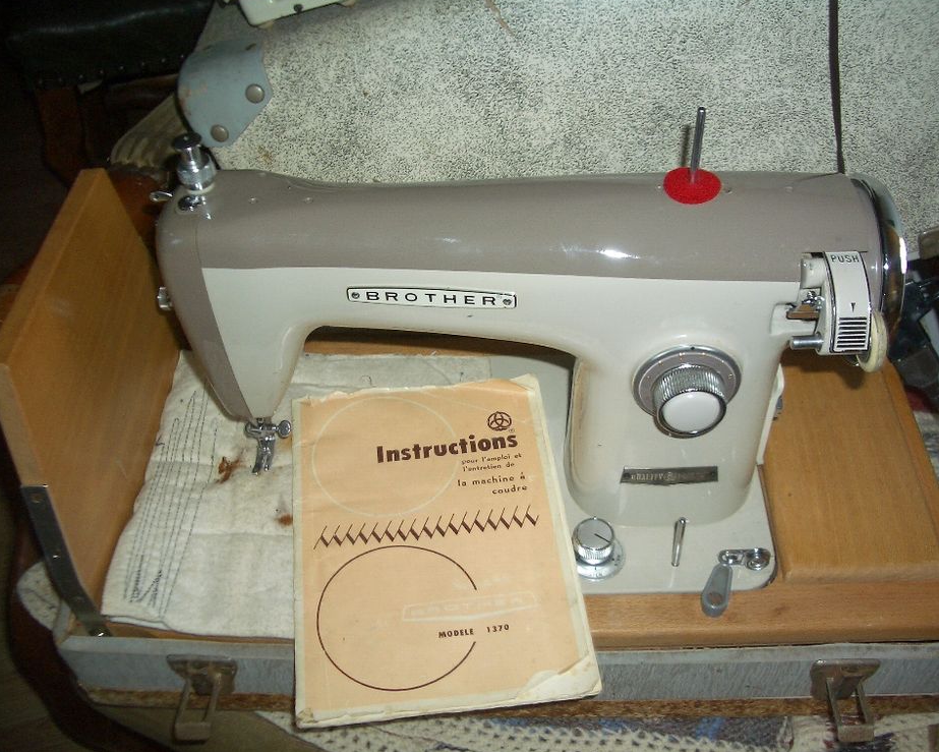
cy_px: 373
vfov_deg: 40.2
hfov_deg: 49.0
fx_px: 1029
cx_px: 505
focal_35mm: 37
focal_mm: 5.8
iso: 100
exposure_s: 1/60
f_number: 2.6
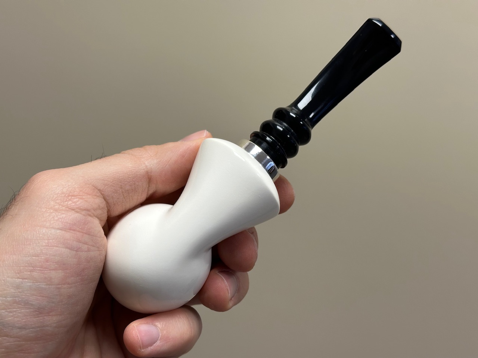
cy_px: 179
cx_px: 239
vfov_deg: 30.3
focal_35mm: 48
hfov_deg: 39.7
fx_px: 663
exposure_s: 1/121
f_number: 1.78
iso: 80
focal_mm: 6.86
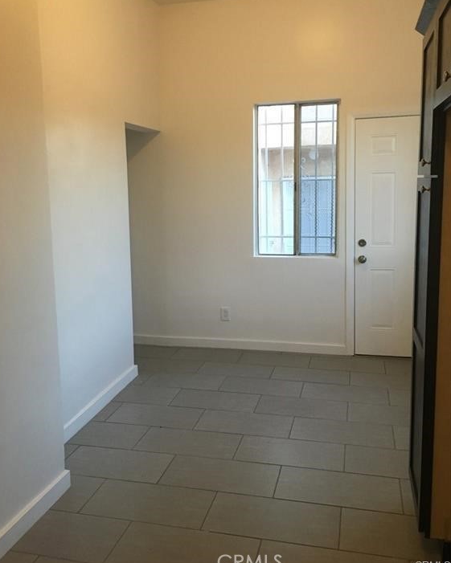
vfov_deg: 57.1
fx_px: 517
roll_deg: +1.1
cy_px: 265
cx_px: 224
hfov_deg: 47.1
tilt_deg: -7.0
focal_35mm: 31
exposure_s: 1/30
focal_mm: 4.15
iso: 160
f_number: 2.2
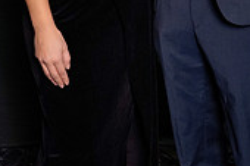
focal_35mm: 143
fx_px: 992
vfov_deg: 9.1
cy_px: -142
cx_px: 147
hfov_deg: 14.4
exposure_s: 1/125
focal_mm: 36
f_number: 8
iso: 640
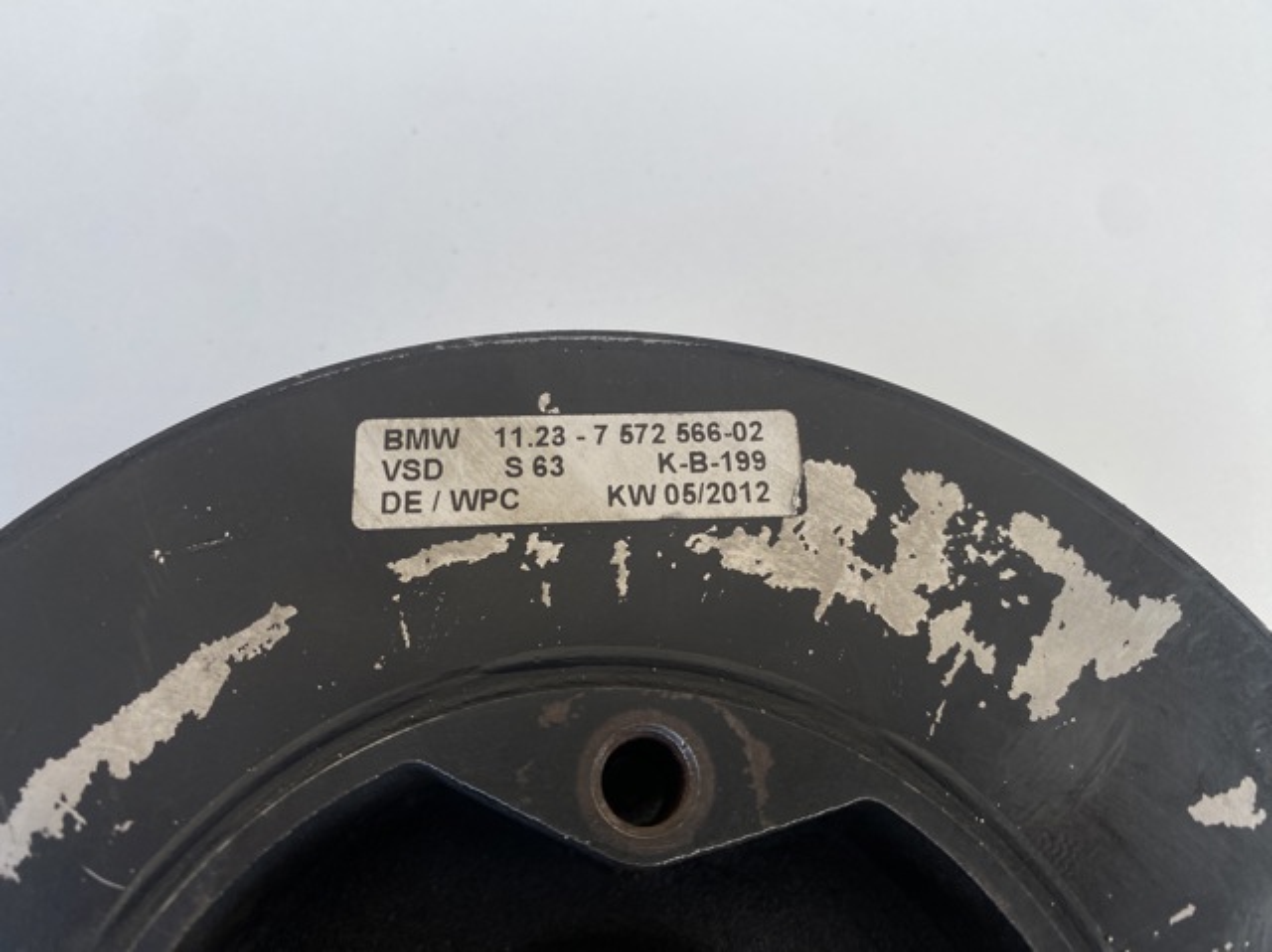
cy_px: 476
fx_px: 918
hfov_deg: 69.4
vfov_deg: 54.8
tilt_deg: -68.9
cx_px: 636
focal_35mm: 25
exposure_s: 1/752
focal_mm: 4.25
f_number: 1.8
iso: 32
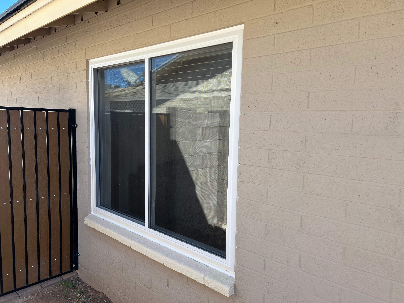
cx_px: 202
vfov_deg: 53.1
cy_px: 152
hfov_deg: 67.3
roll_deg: -2.3
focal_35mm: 26
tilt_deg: -5.7
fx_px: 303
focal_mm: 5.7
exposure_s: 1/827
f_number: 1.5
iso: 50
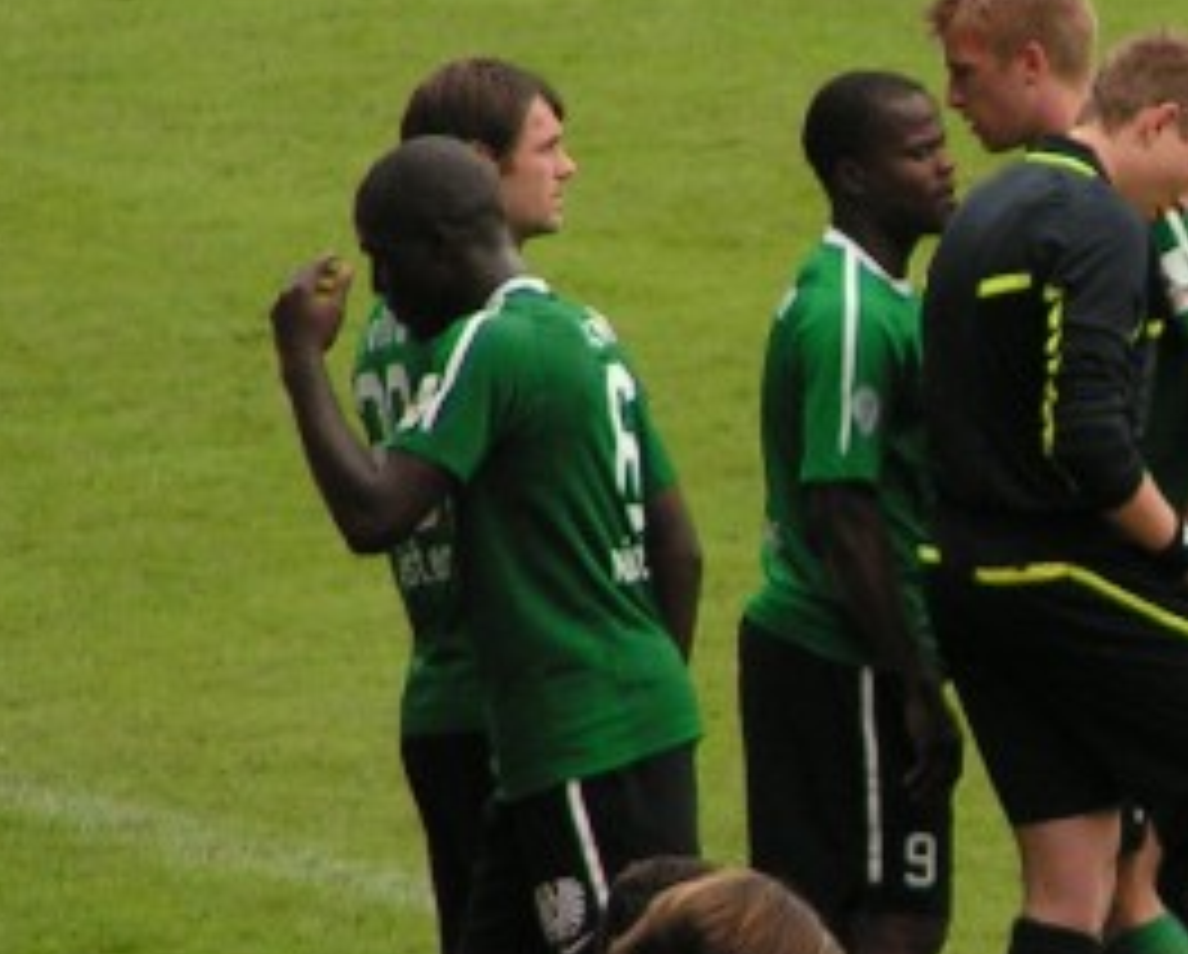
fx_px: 39508
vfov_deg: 1.4
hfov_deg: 1.7
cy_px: 504
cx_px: 1264
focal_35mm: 1122
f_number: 3.5
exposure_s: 1/400
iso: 80
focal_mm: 58
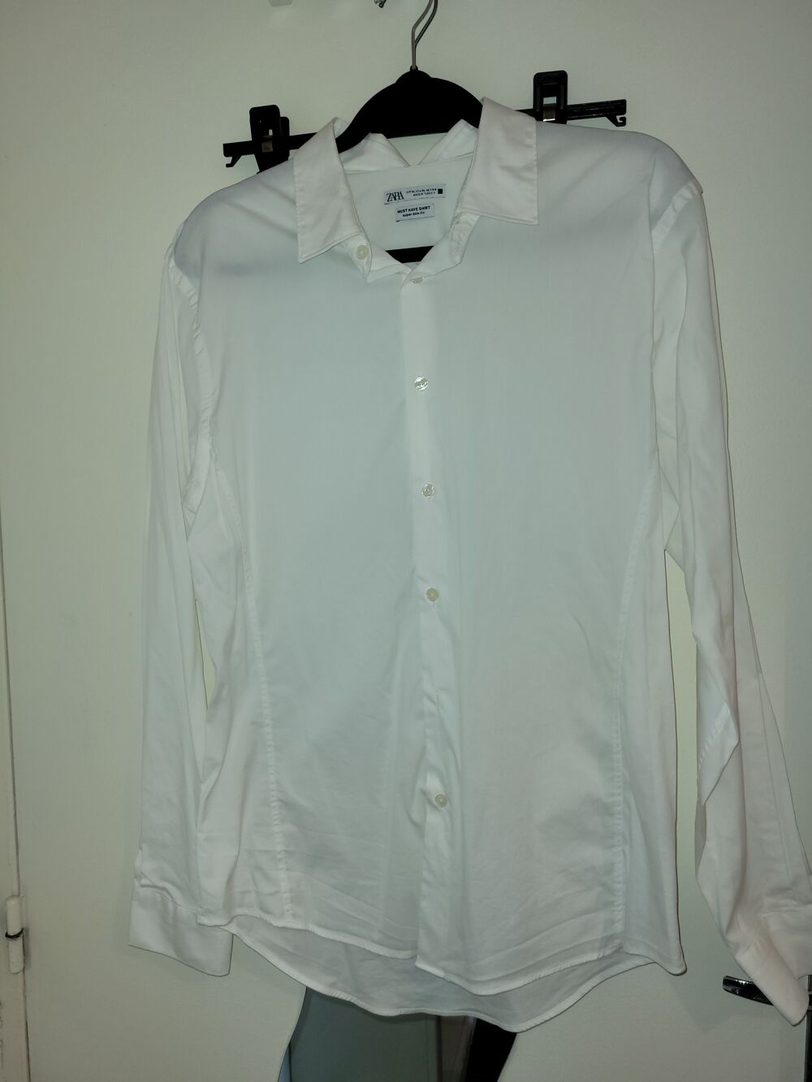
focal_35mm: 26
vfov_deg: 67.3
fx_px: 813
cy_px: 541
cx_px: 406
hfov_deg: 53.1
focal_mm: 5.4
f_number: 1.8
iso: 64
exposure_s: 1/50
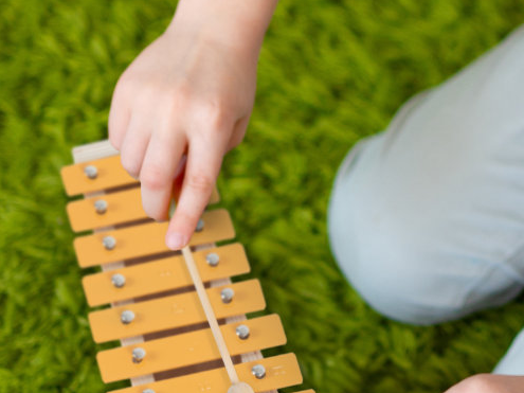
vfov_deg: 10.9
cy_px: 119
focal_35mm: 136
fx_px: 2058
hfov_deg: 14.3
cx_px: 541
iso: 320
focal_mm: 35
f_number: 1.8
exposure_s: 1/200
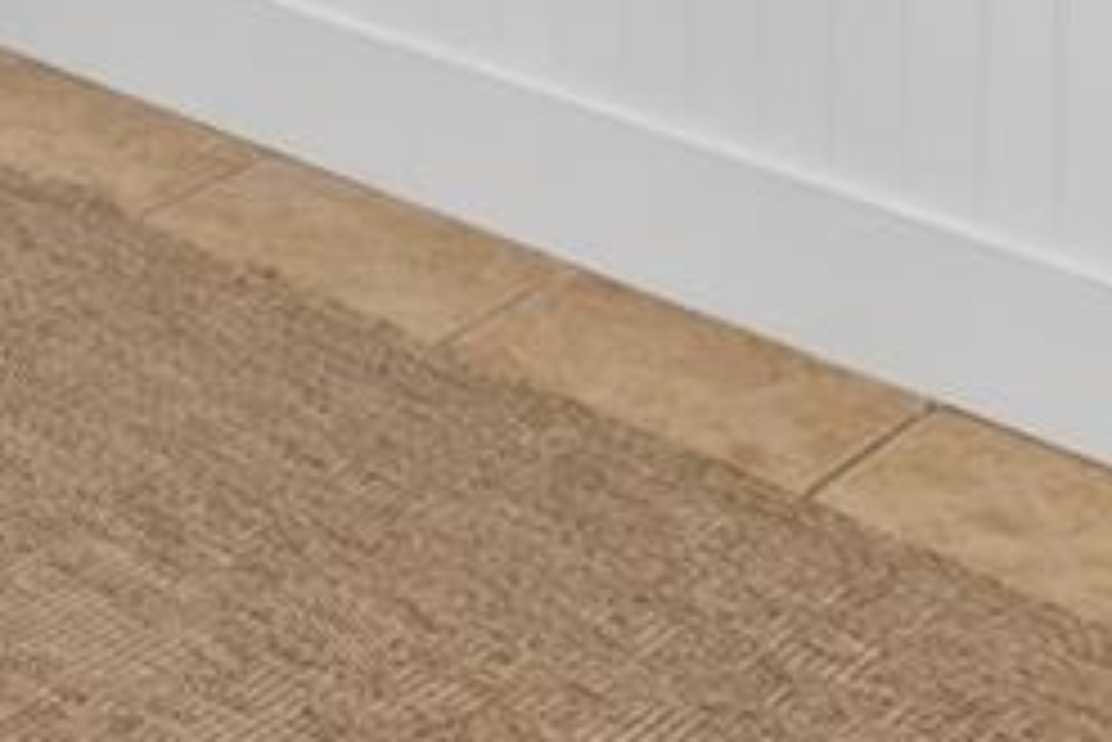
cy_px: -1178
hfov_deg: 18.4
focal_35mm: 97
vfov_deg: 11.2
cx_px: -612
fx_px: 2998
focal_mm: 10
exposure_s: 1/60
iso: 100
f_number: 7.1
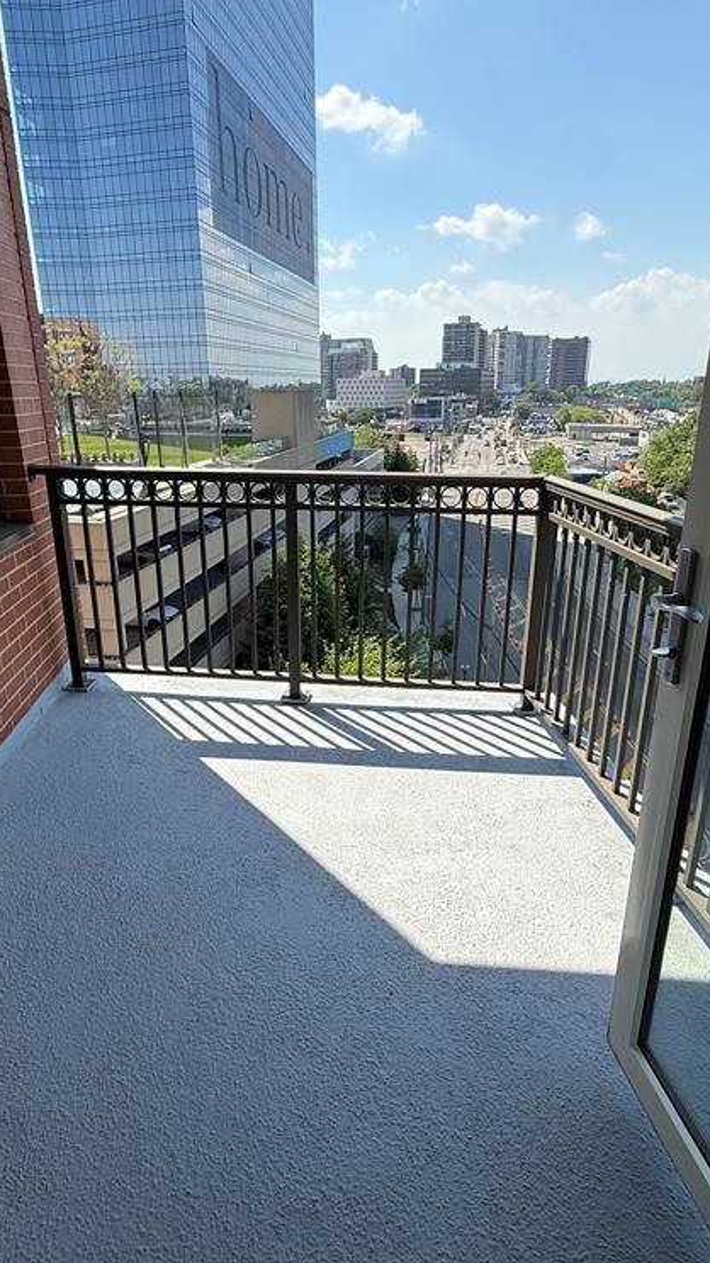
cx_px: 355
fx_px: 703
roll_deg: +0.3
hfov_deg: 53.6
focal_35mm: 21
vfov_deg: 83.9
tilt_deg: -18.8
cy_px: 625
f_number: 2.2
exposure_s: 1/1189
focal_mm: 2.22
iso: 50
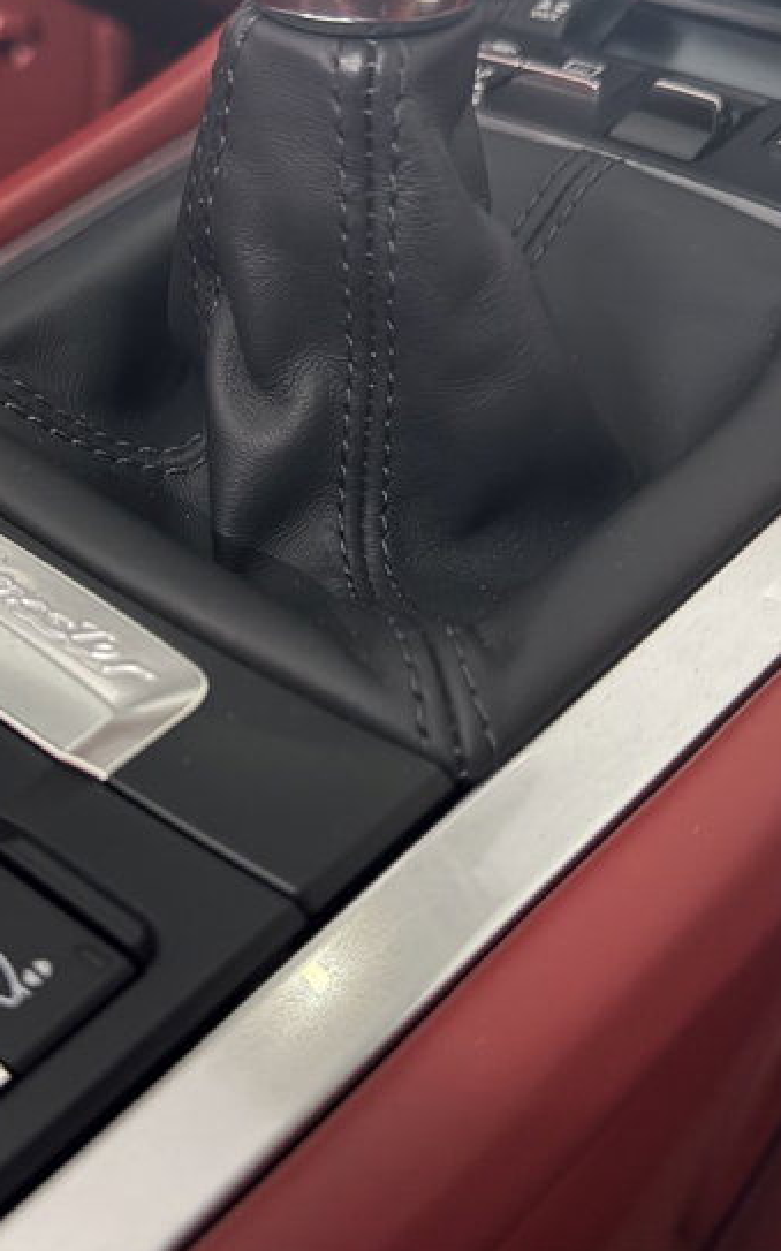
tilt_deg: -34.1
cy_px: 594
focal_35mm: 36
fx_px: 1227
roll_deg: -7.3
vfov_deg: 54.0
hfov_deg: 34.6
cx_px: 198
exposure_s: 1/33
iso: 800
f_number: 1.78
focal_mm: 6.76
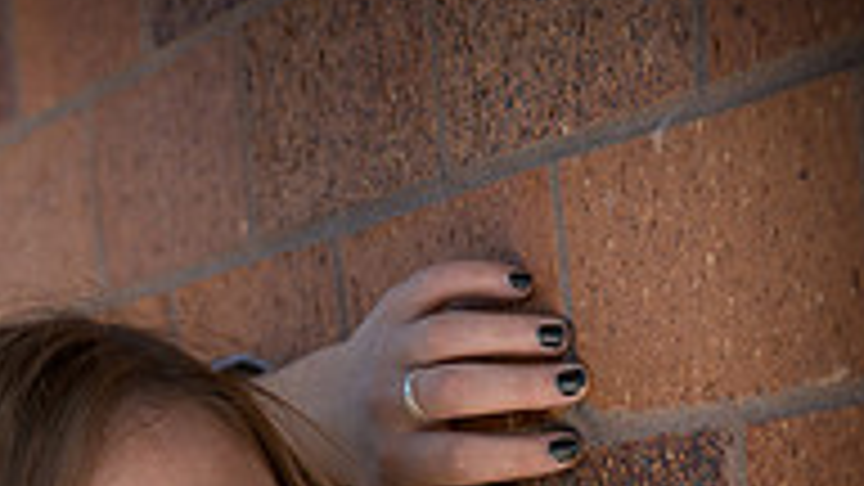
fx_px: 3093
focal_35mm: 135
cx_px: 310
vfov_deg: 8.5
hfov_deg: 15.9
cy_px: 976
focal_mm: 55
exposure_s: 1/200
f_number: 4
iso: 100
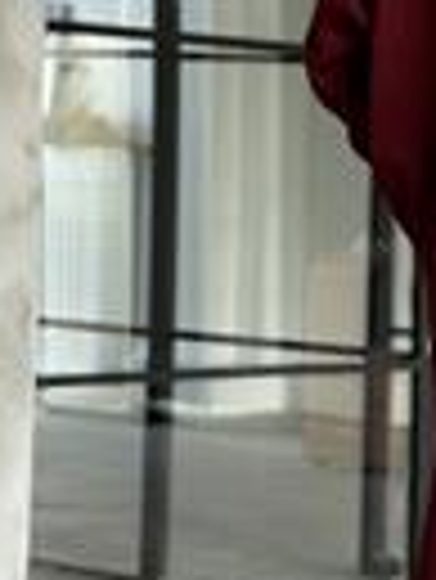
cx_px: 589
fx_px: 2666
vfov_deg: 12.4
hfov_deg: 9.2
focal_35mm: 159
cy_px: 202
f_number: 1.78
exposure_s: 1/43
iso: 250
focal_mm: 6.76
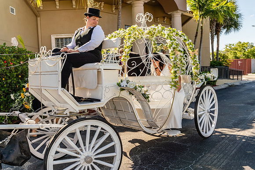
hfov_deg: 62.4
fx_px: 211
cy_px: 85
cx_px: 129
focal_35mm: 30
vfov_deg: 44.0
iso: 100
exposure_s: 1/640
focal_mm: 28
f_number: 4
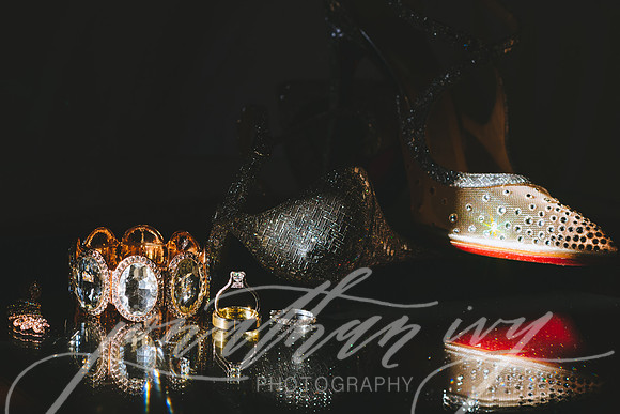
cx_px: 262
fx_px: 2010
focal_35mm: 117
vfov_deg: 11.7
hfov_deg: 17.5
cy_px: 159
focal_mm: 85
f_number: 7.1
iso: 400
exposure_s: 1/125
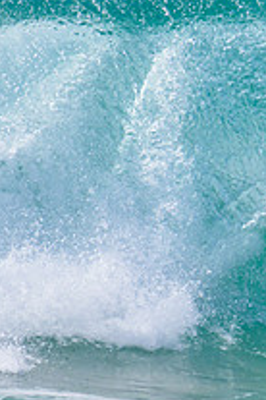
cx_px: 524
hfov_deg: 0.6
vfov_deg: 0.9
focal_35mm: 2239
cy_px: 177
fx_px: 24814
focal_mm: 800
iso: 1100
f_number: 11
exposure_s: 1/2000
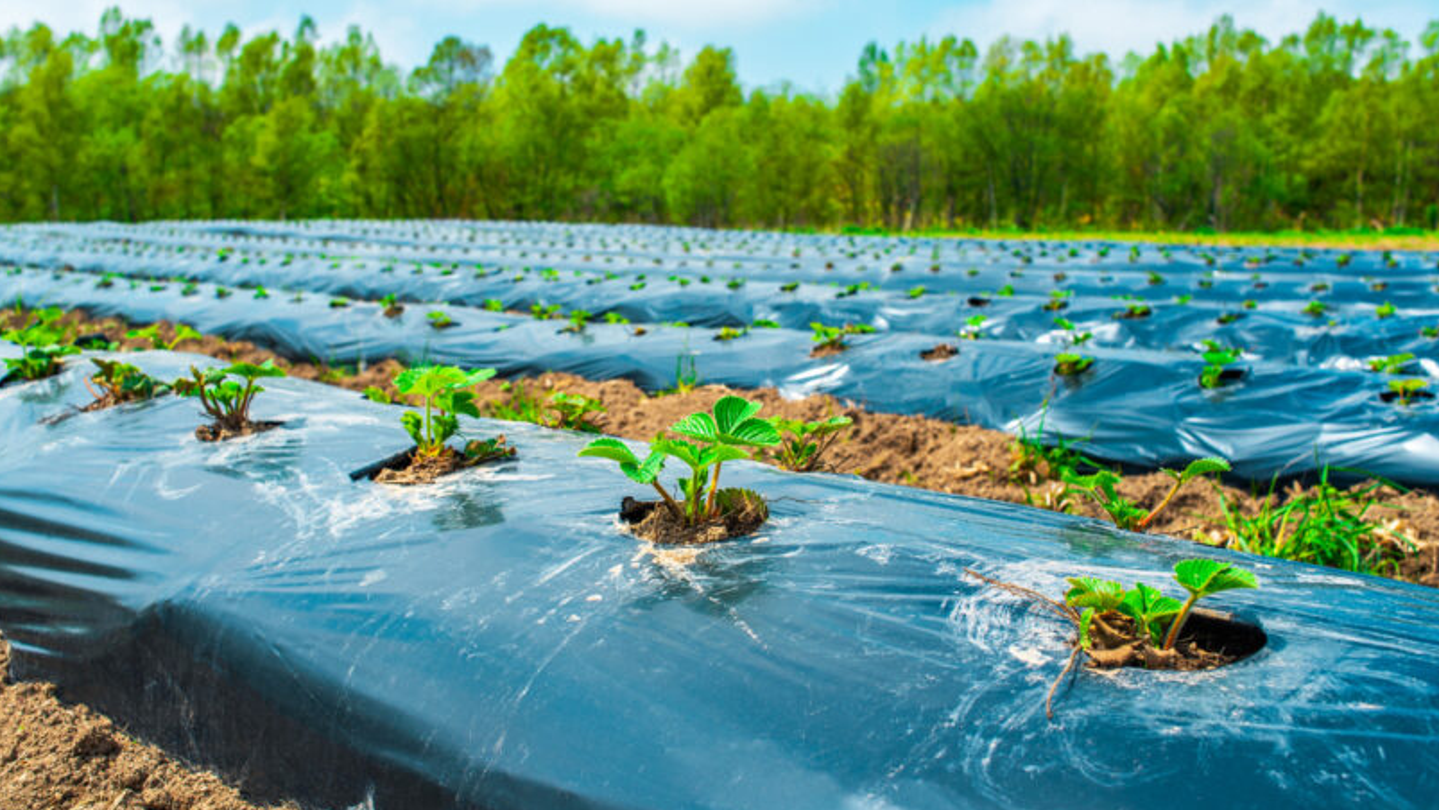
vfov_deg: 32.0
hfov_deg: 54.0
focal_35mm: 37
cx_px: 719
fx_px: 1412
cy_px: 354
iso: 100
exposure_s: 1/200
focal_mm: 35
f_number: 11
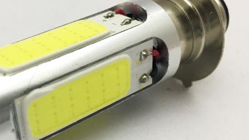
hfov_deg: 34.9
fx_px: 390
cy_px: 88
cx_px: 73
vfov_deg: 20.4
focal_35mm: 59
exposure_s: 1/30
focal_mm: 4.15
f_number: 2.2
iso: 100
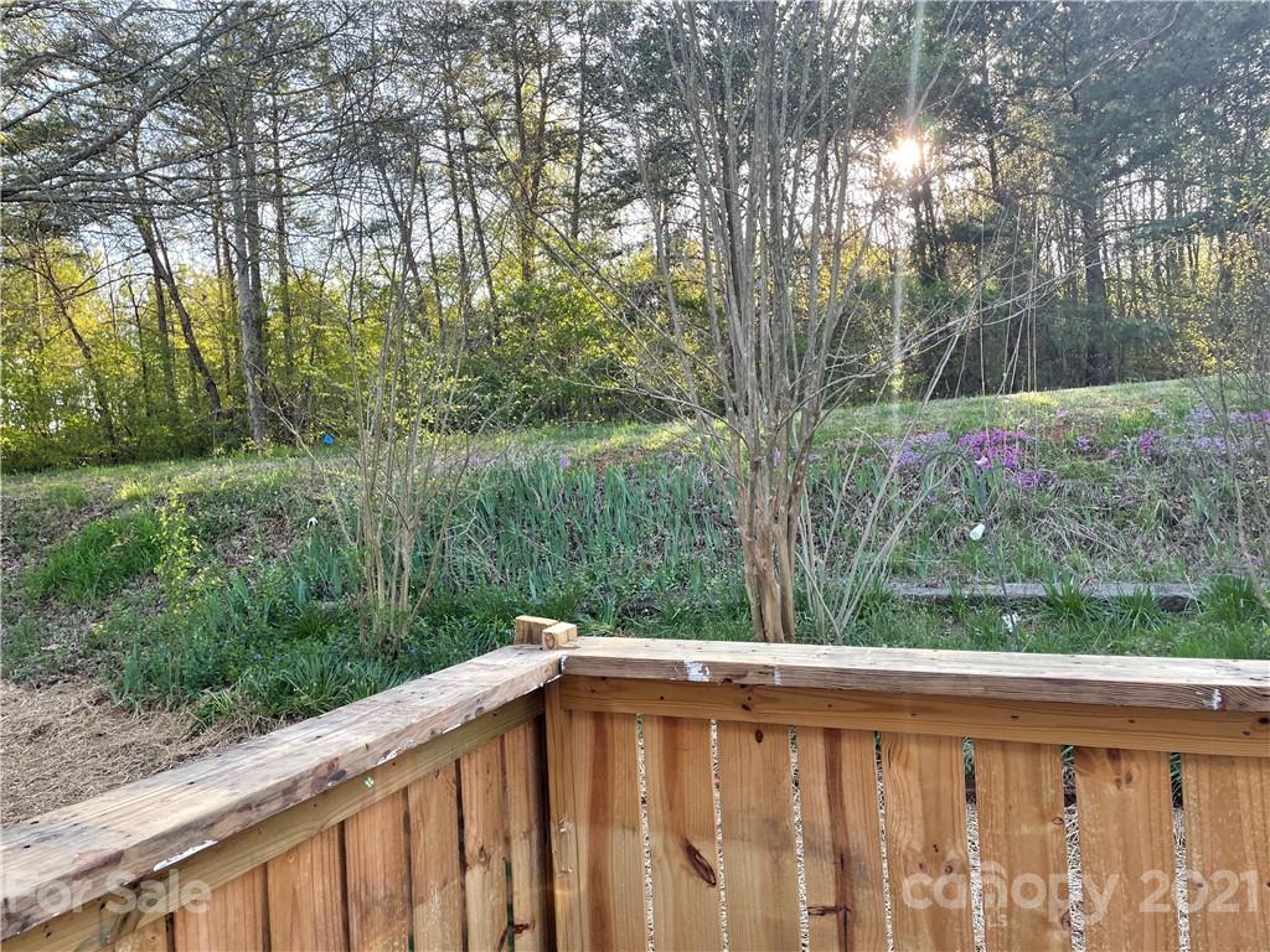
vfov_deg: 53.1
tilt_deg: +0.4
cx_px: 635
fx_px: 954
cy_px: 476
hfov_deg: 67.3
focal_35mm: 26
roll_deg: +3.7
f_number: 1.6
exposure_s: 1/198
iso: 32
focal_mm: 4.2
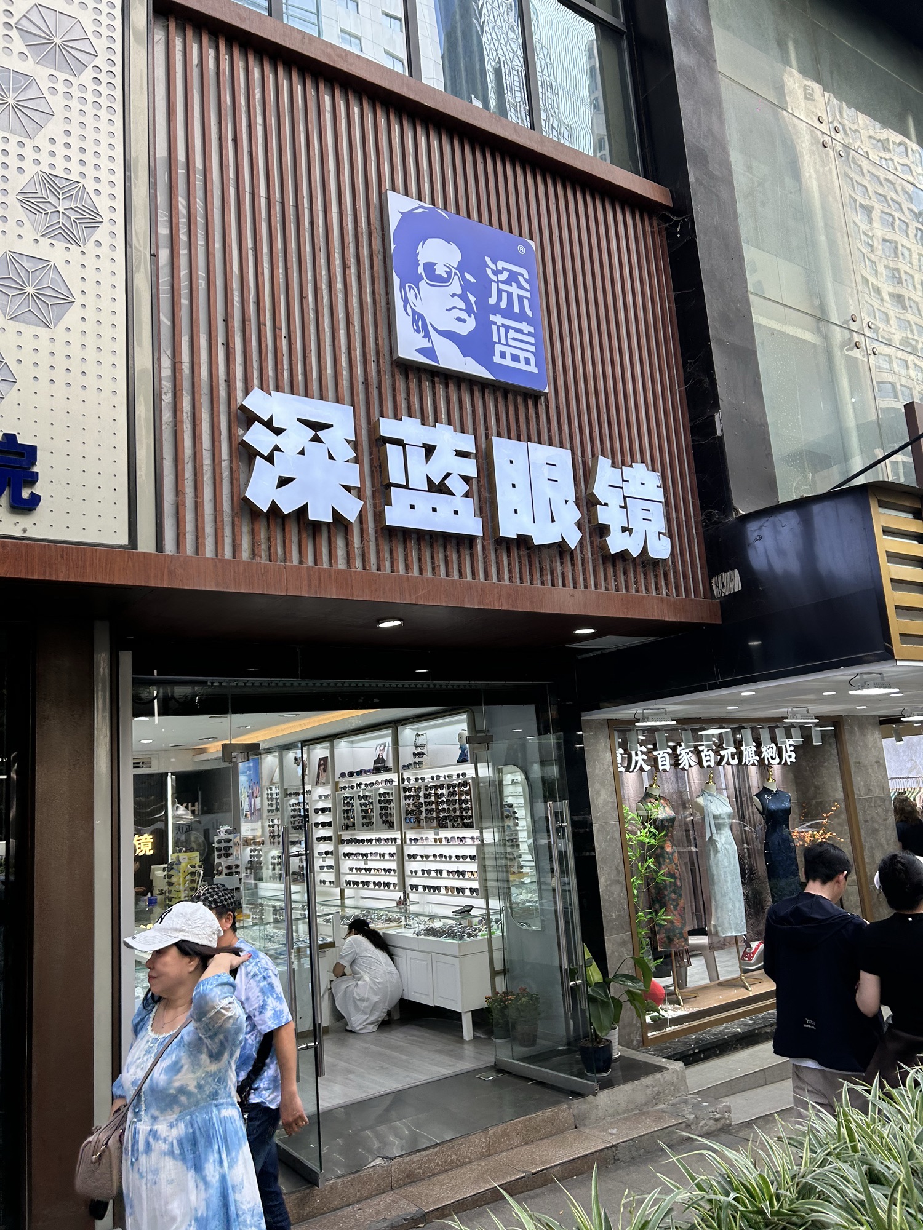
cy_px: 615
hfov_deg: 53.1
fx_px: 924
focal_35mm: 26
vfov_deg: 67.3
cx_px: 462
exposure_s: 1/464
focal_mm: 5.7
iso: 50
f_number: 1.5
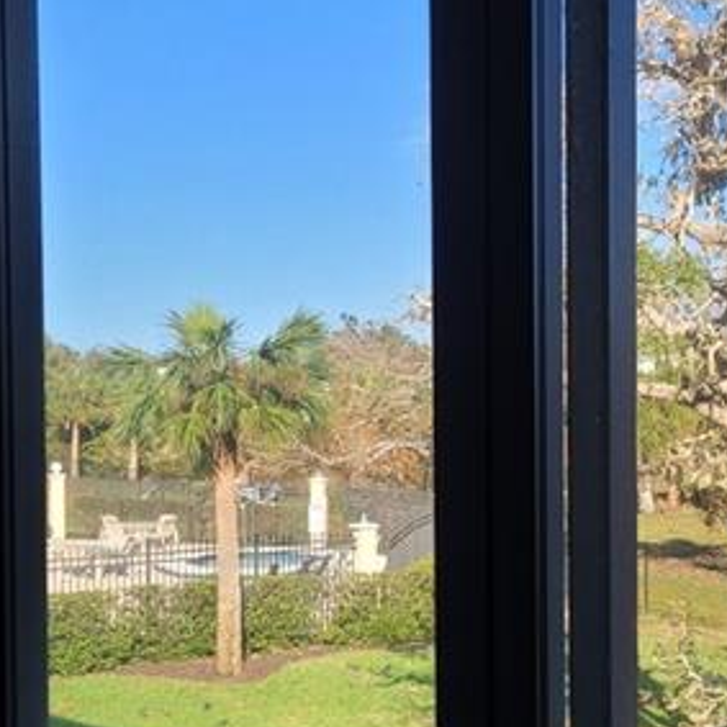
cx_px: 514
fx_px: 1426
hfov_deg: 28.3
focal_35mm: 60
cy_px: 429
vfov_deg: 28.6
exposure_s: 1/287
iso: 20
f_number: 1.8
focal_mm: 7
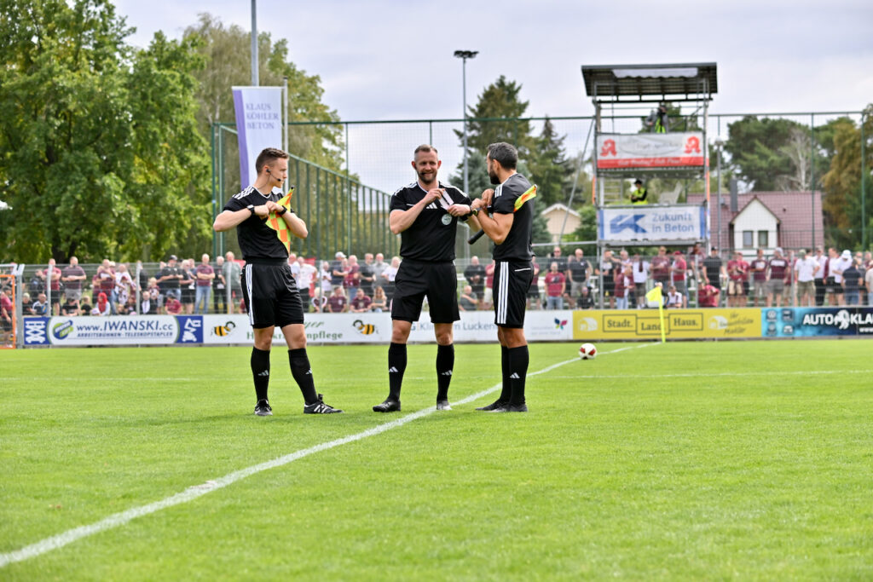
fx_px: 2546
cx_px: 436
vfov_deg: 13.0
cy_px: 291
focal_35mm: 105
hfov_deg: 19.5
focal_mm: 105
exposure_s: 1/1600
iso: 400
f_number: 4.8
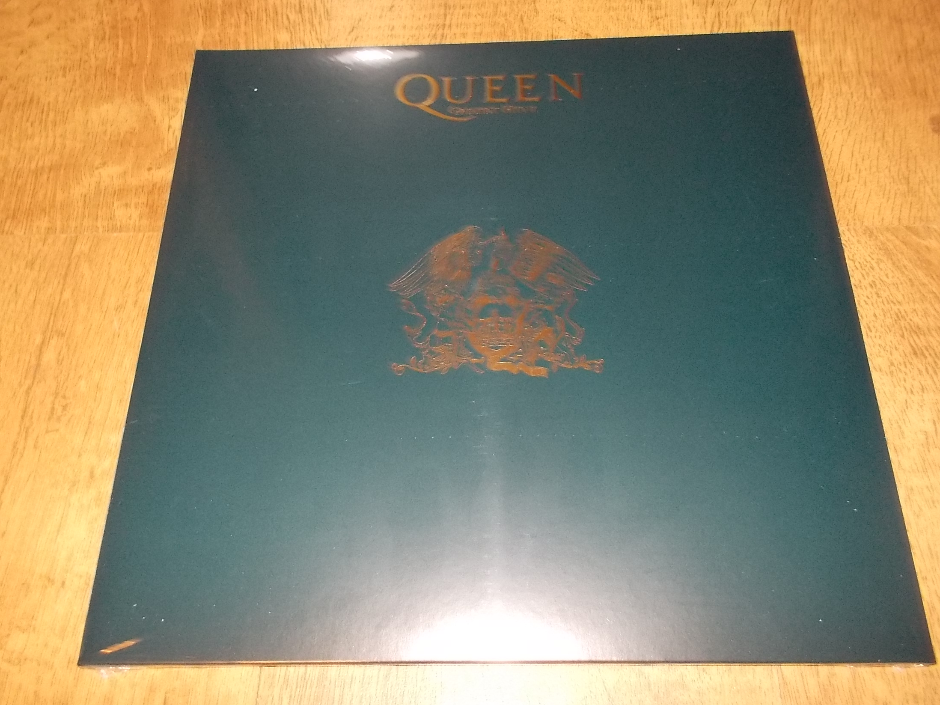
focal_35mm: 30
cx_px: 472
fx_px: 815
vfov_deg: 46.8
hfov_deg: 60.0
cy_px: 354
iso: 320
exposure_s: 1/30
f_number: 3.3
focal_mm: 4.1
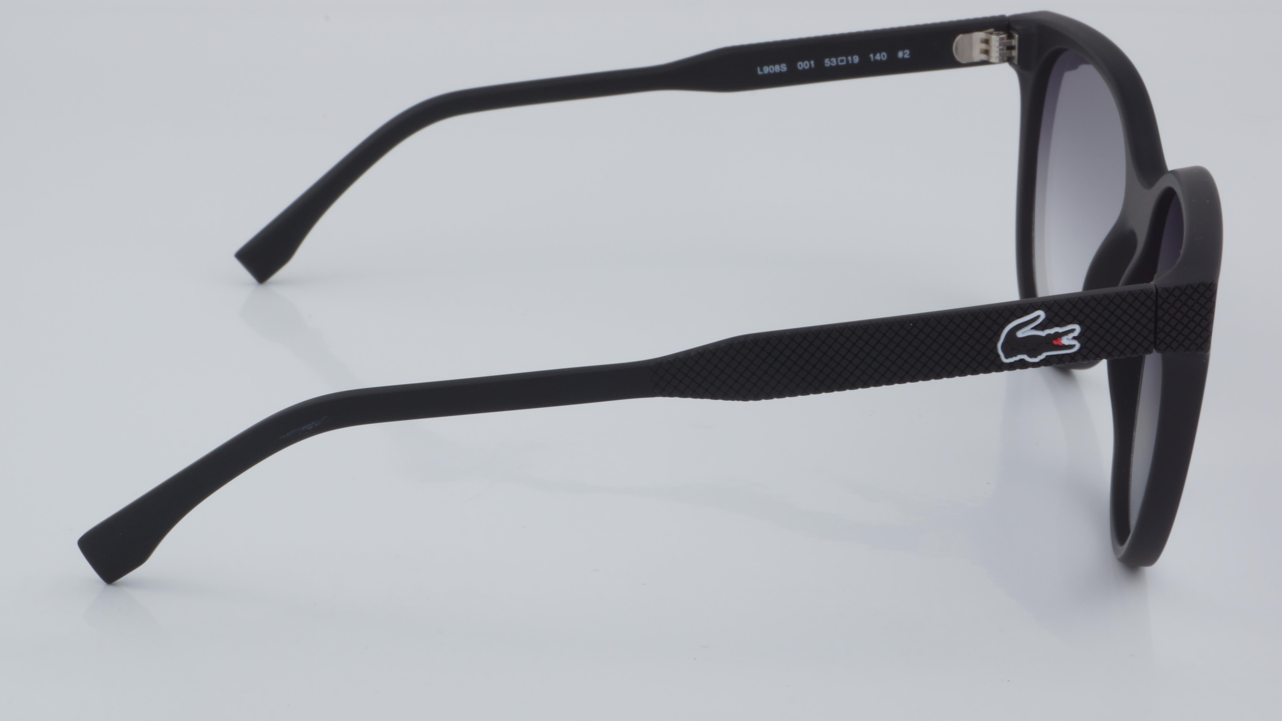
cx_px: 641
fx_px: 2432
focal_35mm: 72
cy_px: 350
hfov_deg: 29.5
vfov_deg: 16.9
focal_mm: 45
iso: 100
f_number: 32
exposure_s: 1/4
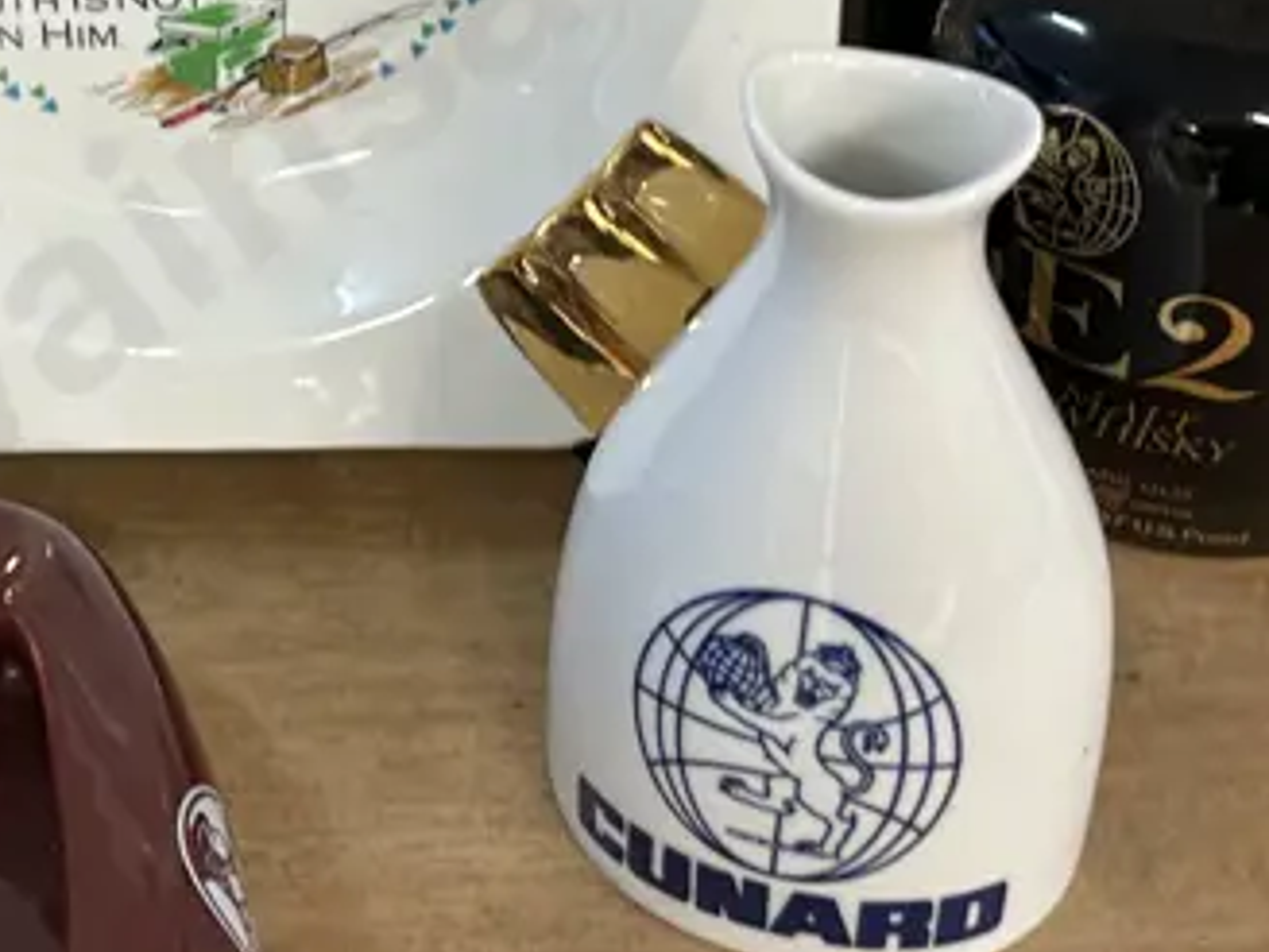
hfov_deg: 25.7
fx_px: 2749
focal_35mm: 75
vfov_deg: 19.3
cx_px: 340
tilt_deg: -41.8
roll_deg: +0.4
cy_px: 112
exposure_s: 1/50
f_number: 1.78
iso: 160
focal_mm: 6.86
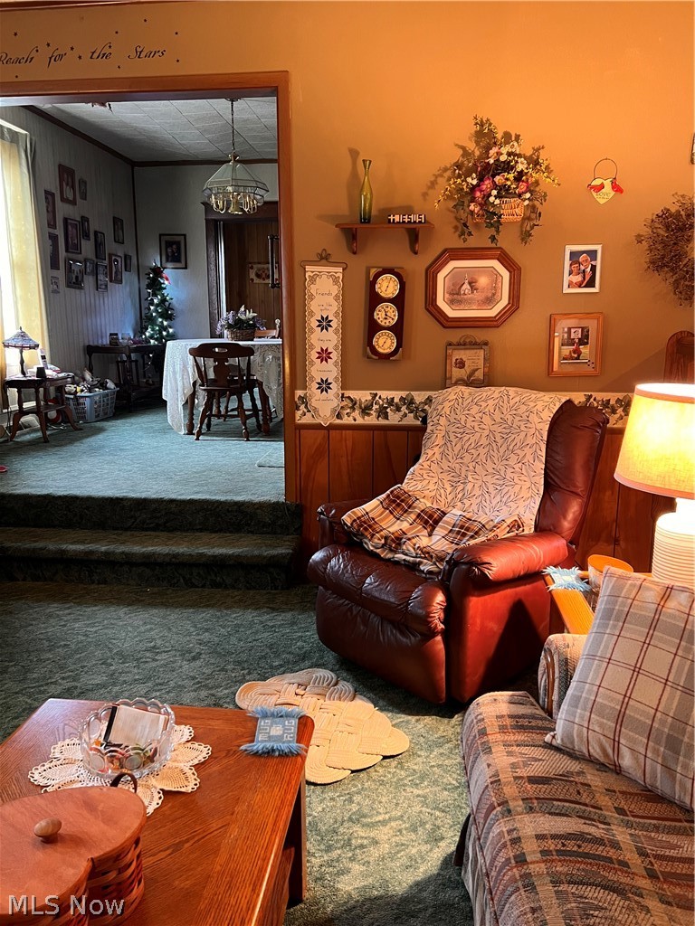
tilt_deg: -11.1
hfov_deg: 53.1
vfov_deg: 67.3
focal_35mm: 26
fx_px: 696
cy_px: 463
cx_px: 348
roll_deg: +0.2
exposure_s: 1/40
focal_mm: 5.7
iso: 500
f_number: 1.5
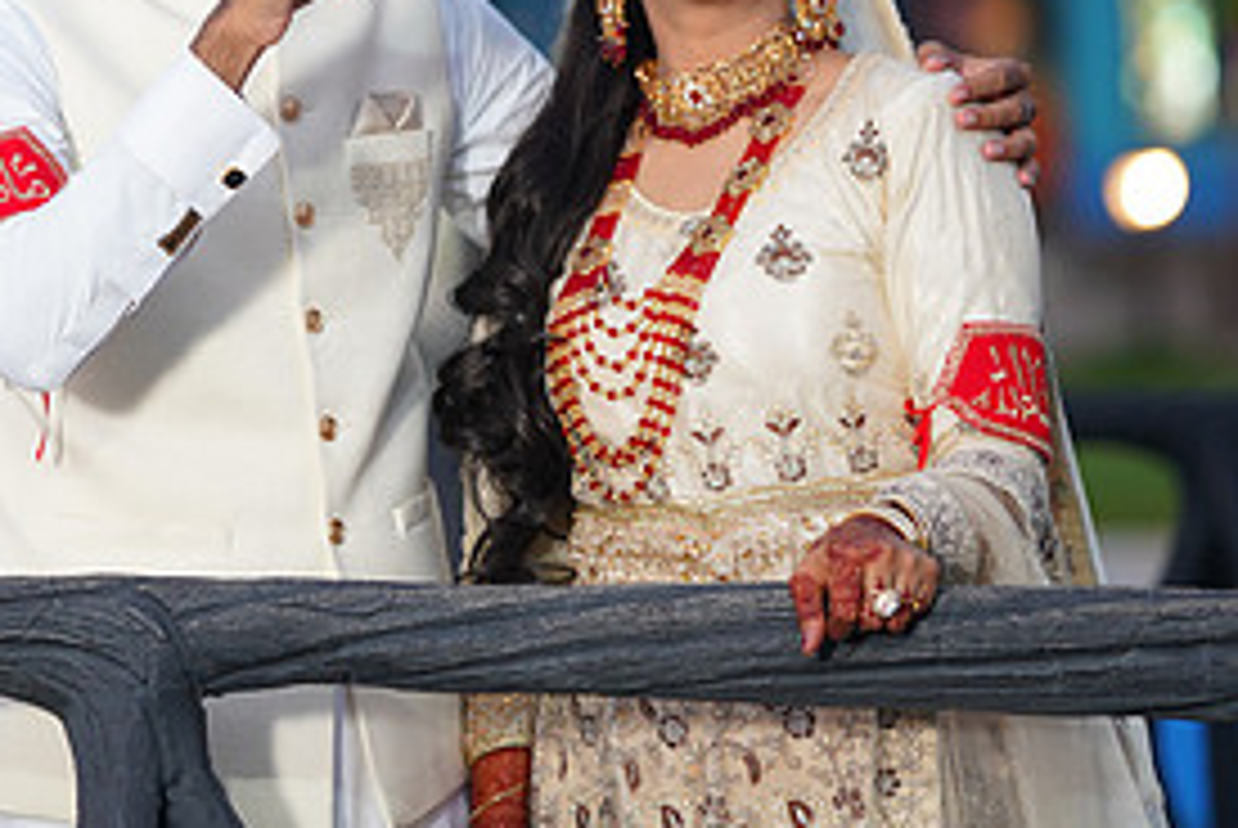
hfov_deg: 11.5
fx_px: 6162
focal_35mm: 179
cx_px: 360
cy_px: -20
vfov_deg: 7.7
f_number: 1.4
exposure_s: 1/200
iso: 640
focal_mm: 85
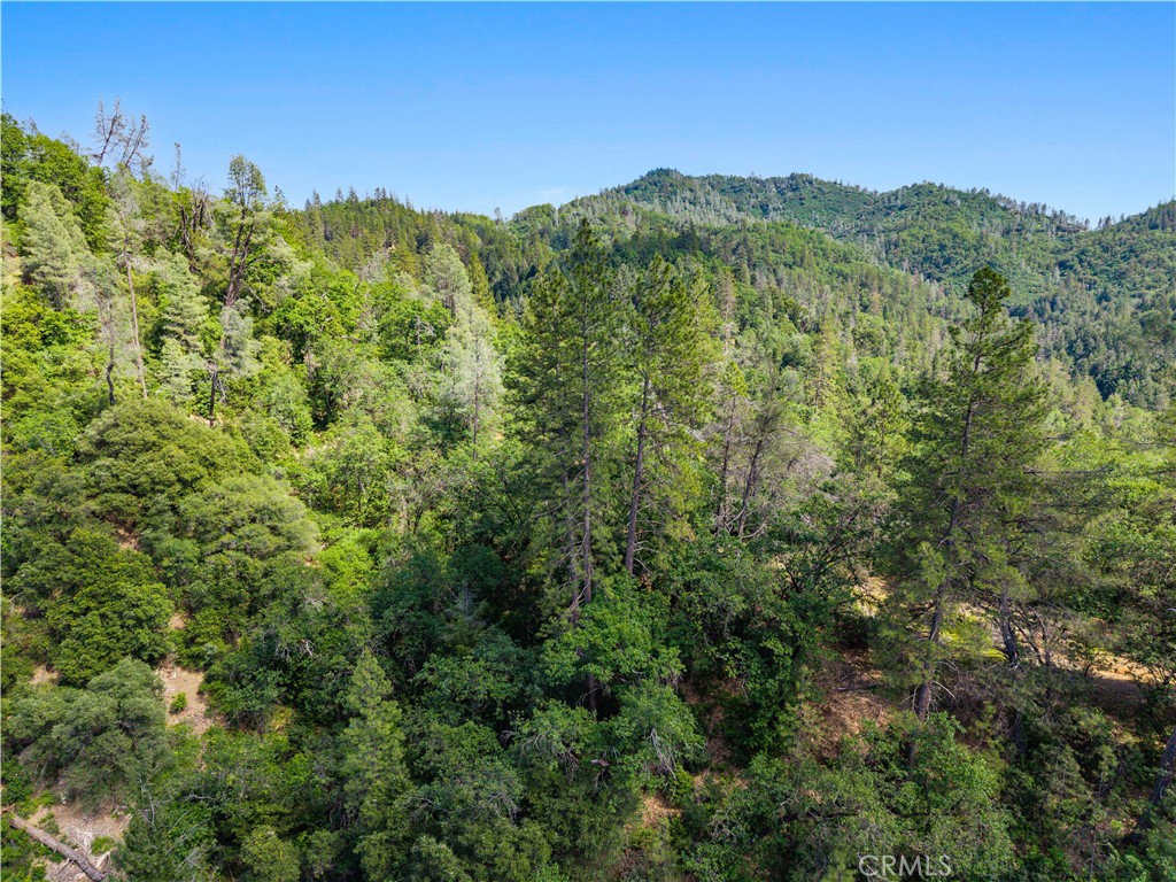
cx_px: 588
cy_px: 441
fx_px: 815
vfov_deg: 56.8
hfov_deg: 71.6
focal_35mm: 24
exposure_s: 1/1500
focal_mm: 8.67
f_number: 1.8
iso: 100
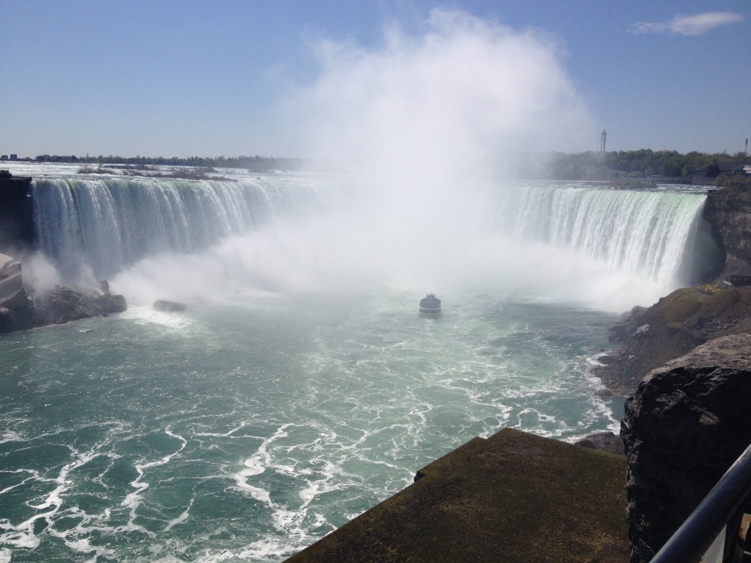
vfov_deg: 40.7
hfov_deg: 52.6
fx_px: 759
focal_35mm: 35
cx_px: 376
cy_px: 282
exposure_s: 1/4608
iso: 50
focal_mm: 4.28
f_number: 2.4
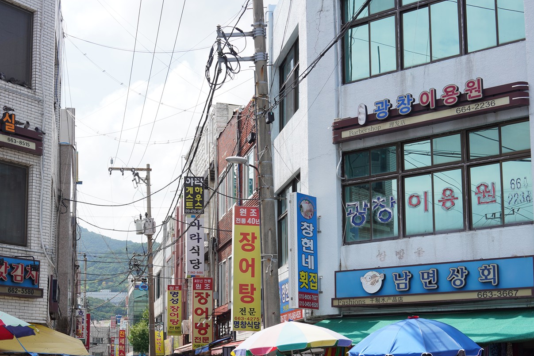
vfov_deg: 23.2
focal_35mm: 58
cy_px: 254
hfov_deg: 34.1
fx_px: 860
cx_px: 173
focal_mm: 35
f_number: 10
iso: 100
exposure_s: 1/125
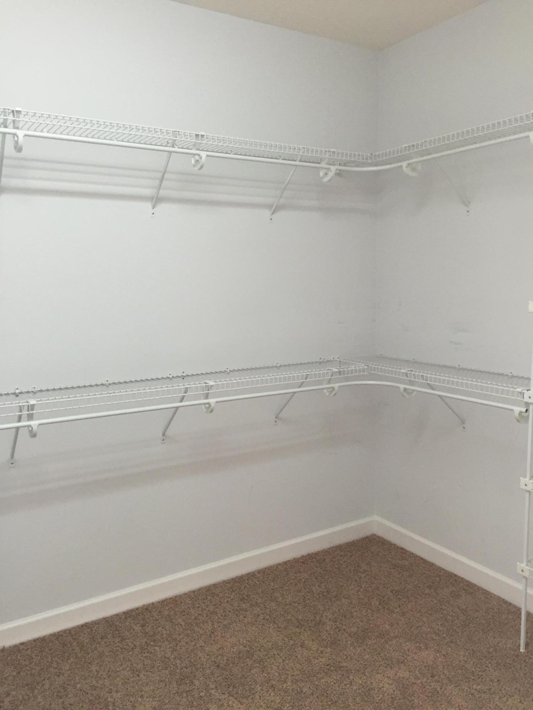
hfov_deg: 48.2
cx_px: 266
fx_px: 595
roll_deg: +0.7
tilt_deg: -5.5
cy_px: 355
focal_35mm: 29
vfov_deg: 61.7
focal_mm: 4.15
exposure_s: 1/30
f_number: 2.2
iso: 100
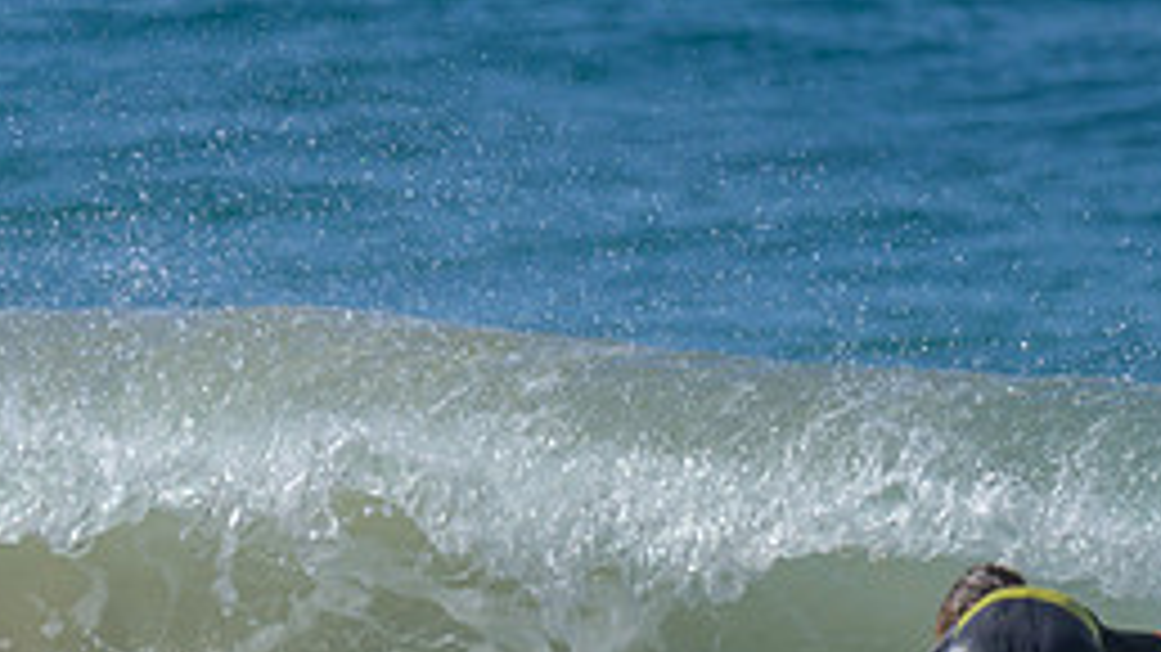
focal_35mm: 2592
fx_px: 79778
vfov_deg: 0.5
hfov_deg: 0.8
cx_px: 580
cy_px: 673
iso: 280
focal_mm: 800
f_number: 6.3
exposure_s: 1/2000
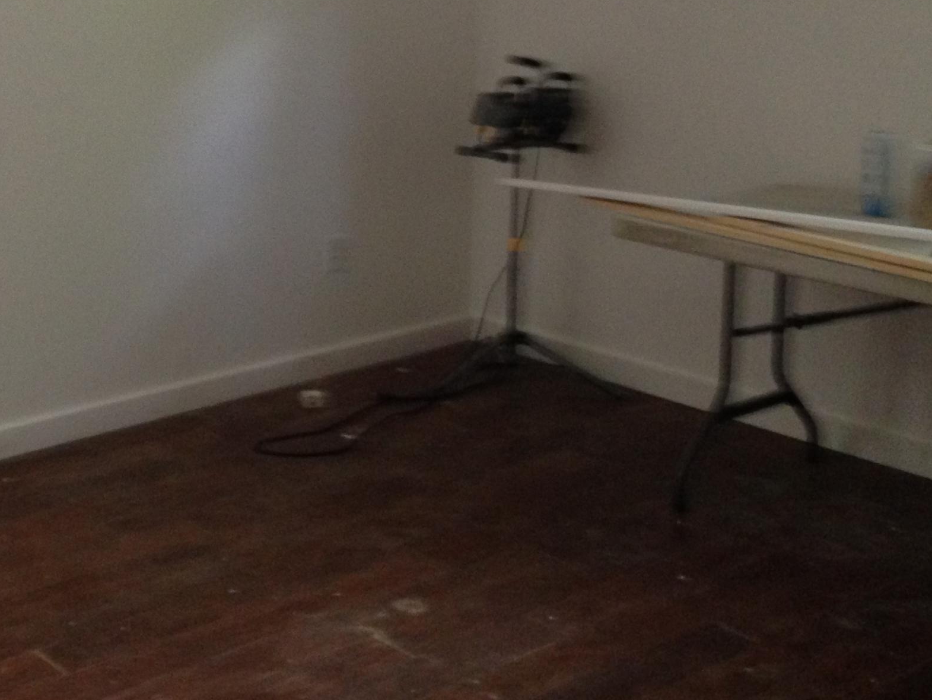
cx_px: 185
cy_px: 71
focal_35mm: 63
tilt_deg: -11.3
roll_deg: -1.0
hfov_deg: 30.0
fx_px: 1697
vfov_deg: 22.7
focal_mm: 4.12
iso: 250
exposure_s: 1/20
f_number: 2.4
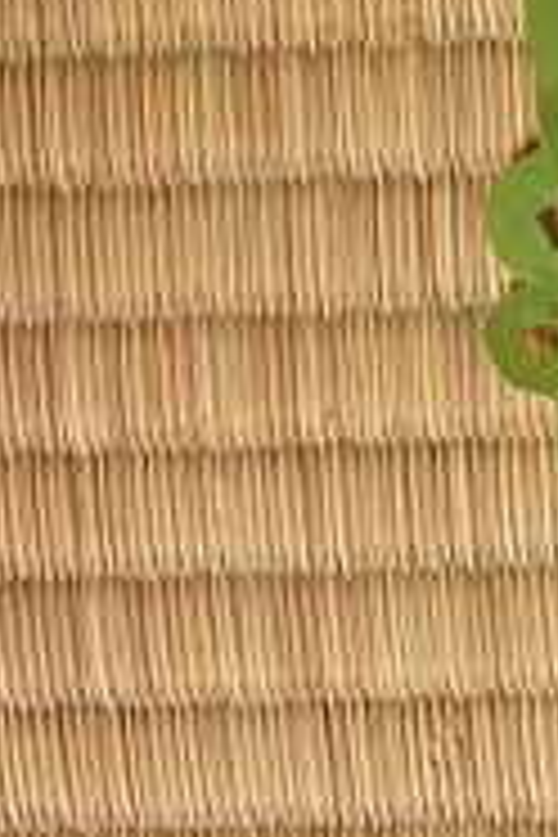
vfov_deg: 20.7
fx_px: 2278
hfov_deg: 12.6
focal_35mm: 98
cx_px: 1030
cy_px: 241
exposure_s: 1/45.1
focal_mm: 7.85
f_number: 3
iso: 100
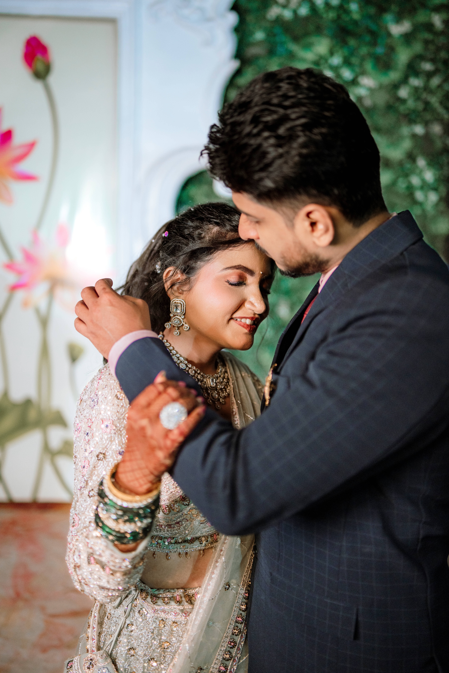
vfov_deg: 54.4
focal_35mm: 35
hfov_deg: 37.9
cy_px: 336
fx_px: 655
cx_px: 224
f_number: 1.4
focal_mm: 35
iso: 640
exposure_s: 1/400
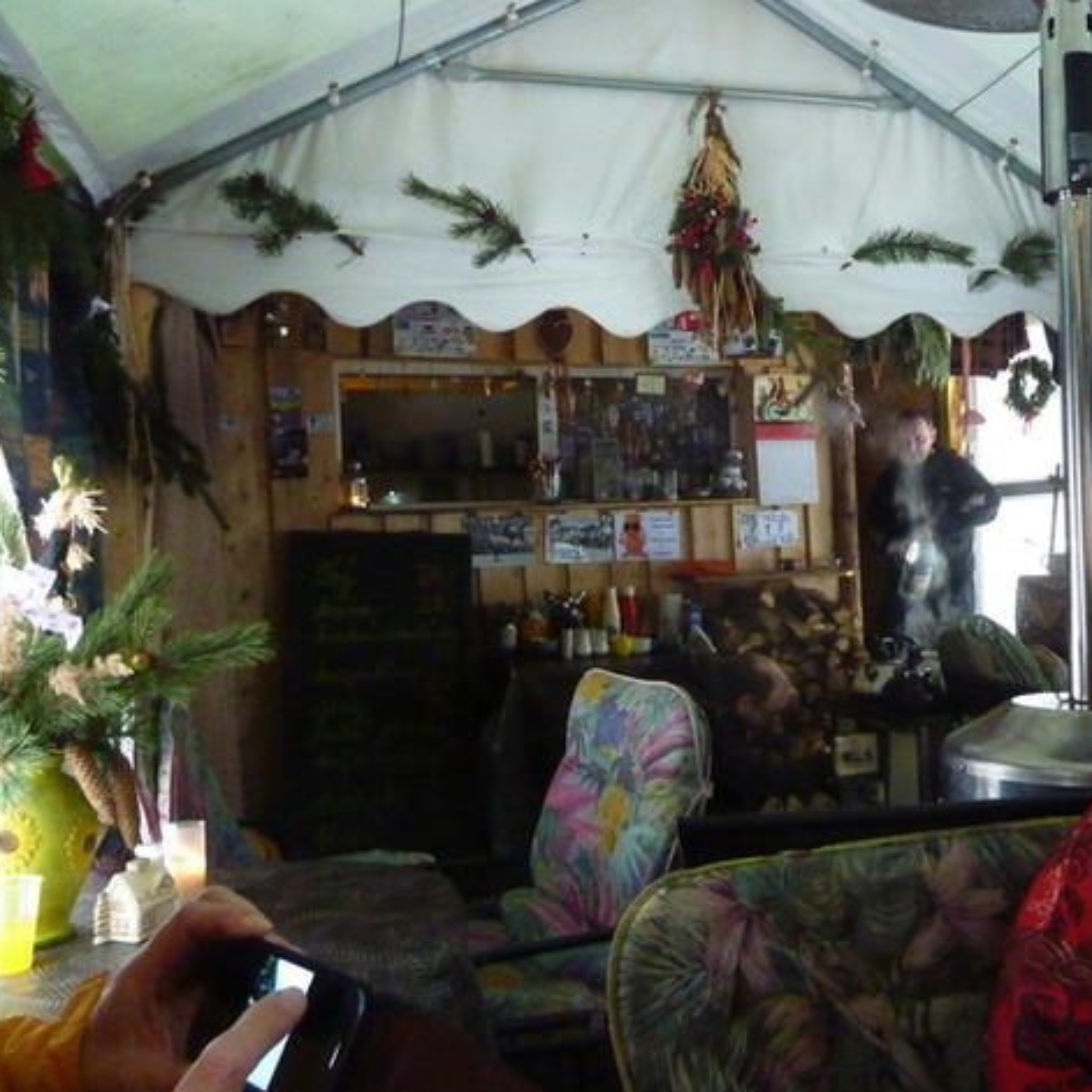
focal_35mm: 30
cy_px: 551
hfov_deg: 53.2
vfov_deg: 54.0
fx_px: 1071
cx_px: 709
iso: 800
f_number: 3.3
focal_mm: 4.1
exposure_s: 1/20
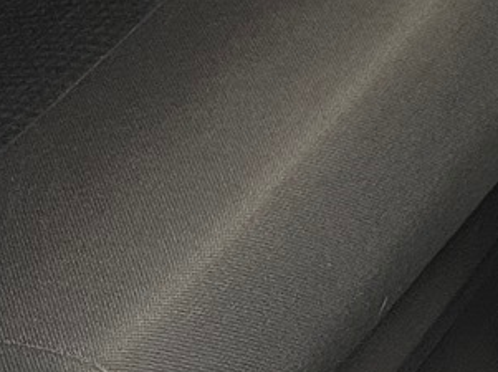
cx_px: 1013
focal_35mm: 161
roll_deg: +7.4
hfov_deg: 11.1
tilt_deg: -10.9
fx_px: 2313
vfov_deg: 8.1
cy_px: -683
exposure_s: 1/75
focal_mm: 6.86
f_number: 1.78
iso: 250
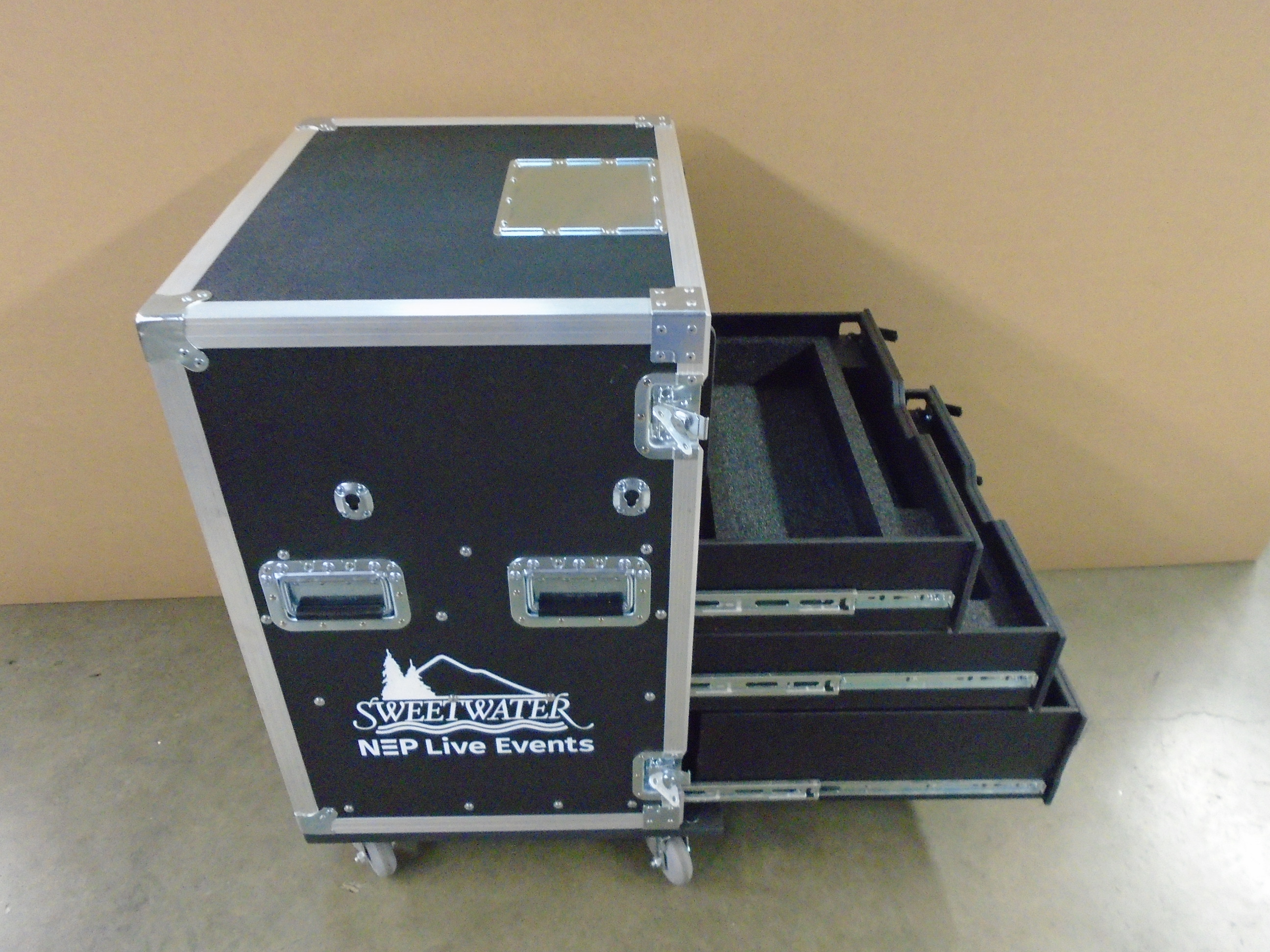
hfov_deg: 67.3
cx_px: 635
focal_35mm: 26
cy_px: 476
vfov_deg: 53.1
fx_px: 954
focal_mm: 4.6
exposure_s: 1/10
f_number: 3.2
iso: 800
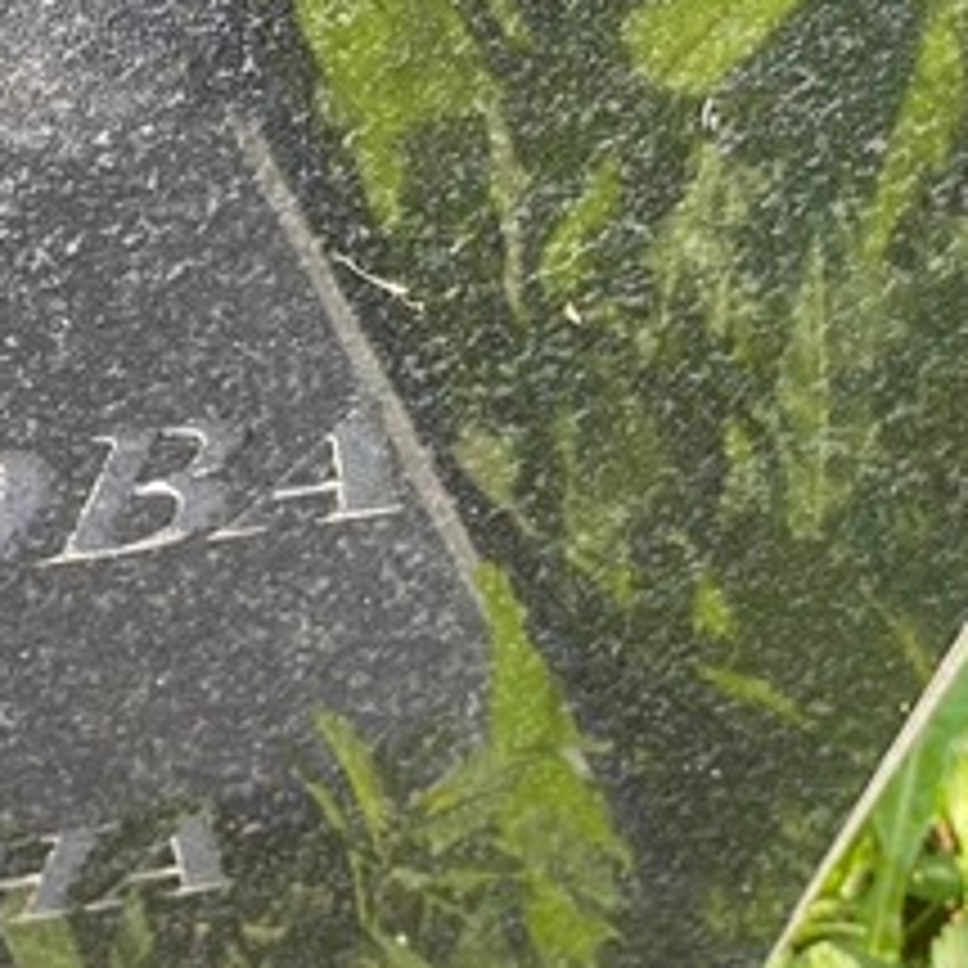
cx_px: -608
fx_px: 5410
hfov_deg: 9.8
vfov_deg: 10.2
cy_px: 801
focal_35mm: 171
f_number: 2
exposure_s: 1/251
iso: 20
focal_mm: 6
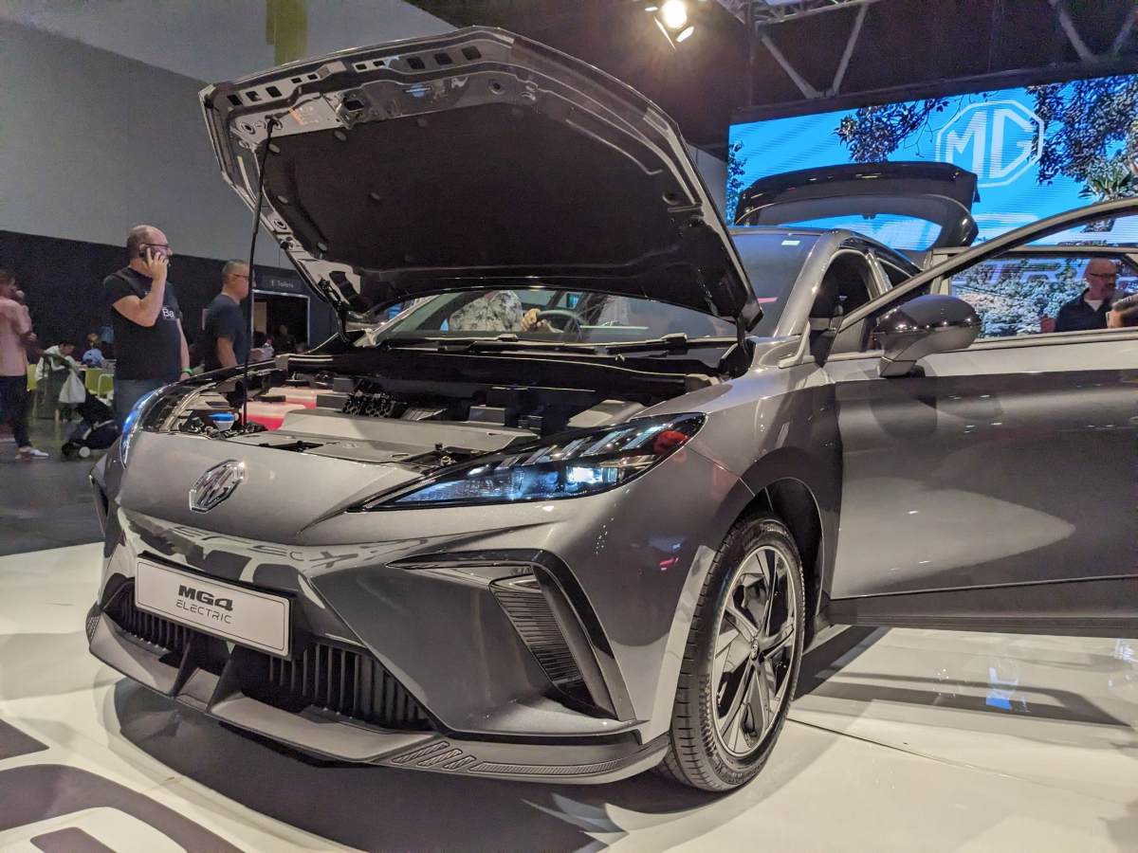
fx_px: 888
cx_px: 569
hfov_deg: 65.3
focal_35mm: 27
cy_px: 426
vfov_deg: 51.4
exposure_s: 1/1170
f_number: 1.73
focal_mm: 4.38
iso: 377
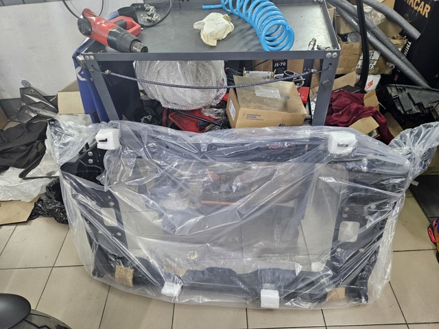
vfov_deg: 58.9
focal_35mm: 23
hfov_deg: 73.9
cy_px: 164
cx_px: 220
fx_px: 292
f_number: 1.8
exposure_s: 1/100
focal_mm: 5.4
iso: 320
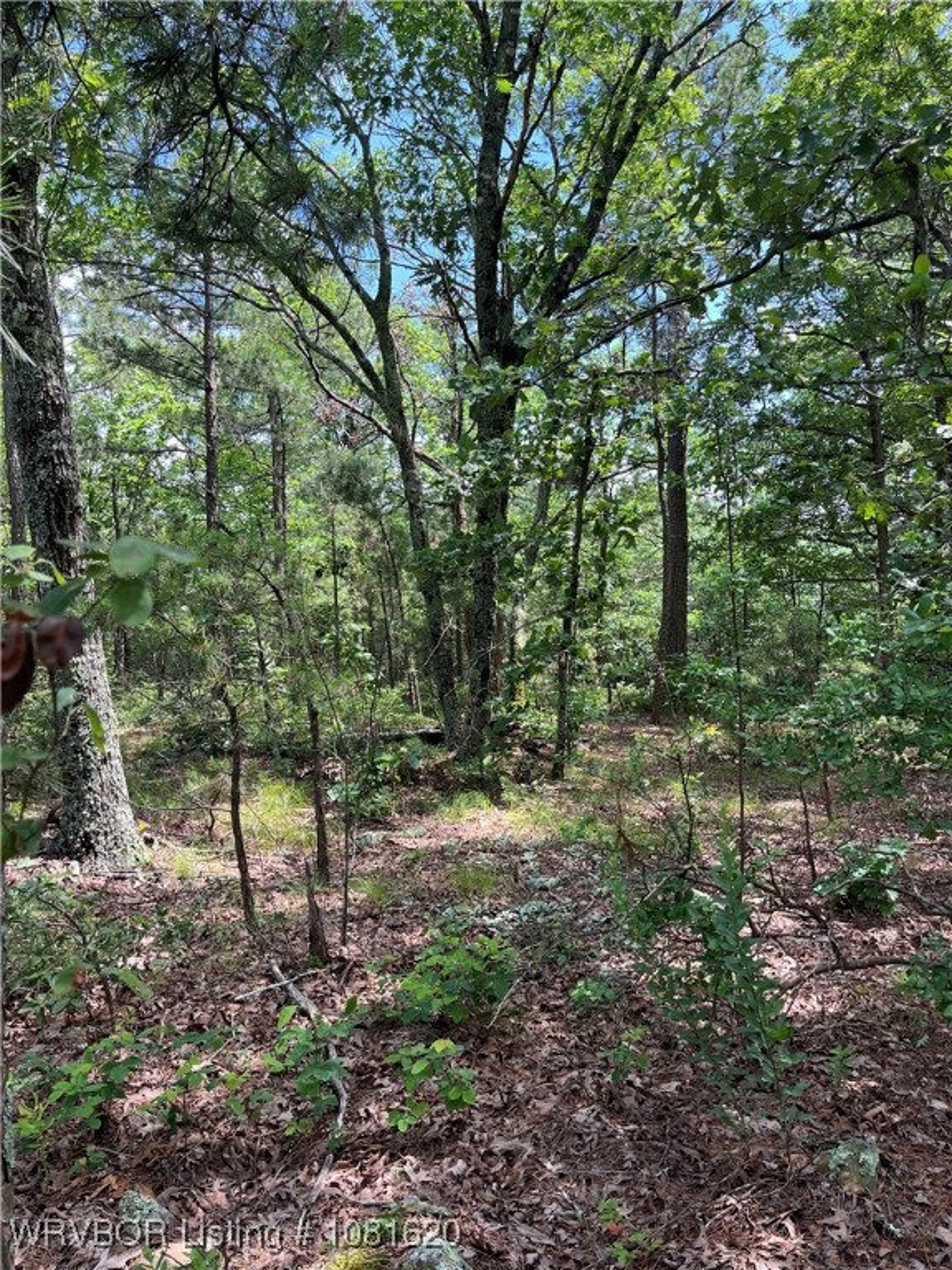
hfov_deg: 53.1
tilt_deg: +0.2
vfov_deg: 67.3
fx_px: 953
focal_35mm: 26
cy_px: 635
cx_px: 476
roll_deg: +1.1
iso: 50
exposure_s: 1/390
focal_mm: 5.1
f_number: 1.6
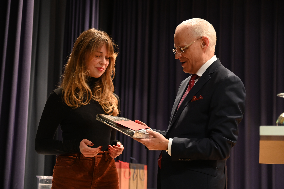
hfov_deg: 31.0
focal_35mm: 65
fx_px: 512
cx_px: 142
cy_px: 94
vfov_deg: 20.9
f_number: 4
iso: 2800
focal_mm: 65
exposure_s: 1/60
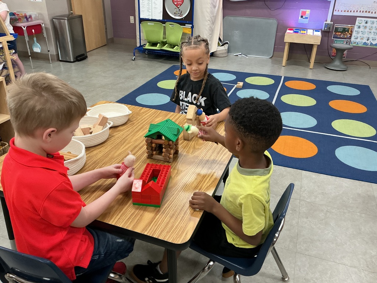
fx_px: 316
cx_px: 188
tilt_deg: -28.4
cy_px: 142
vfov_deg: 48.2
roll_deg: -1.3
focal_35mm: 29
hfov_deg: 61.7
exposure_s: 1/60
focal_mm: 3
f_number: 1.8
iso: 160
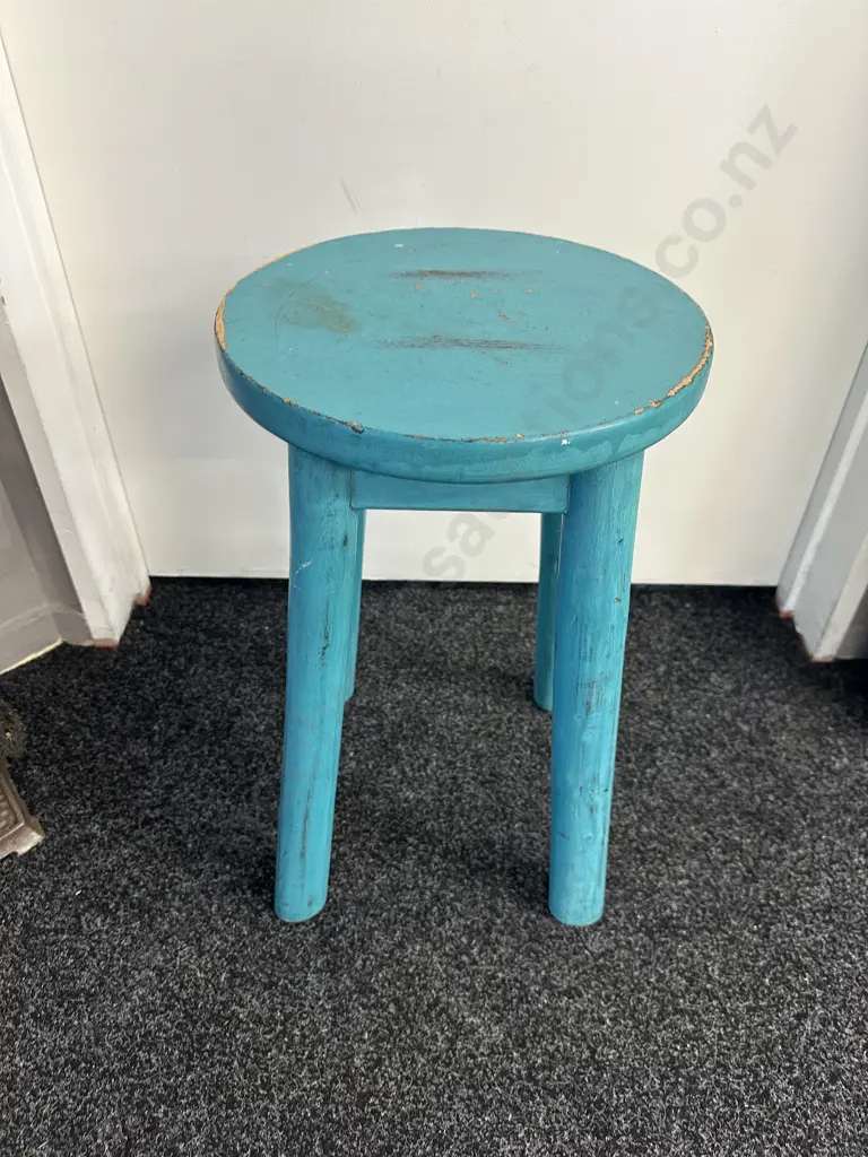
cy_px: 578
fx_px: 802
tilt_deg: -41.7
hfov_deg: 56.8
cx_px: 434
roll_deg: -1.1
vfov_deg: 71.6
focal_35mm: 24
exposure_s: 1/50
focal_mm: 6.86
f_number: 1.78
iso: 200
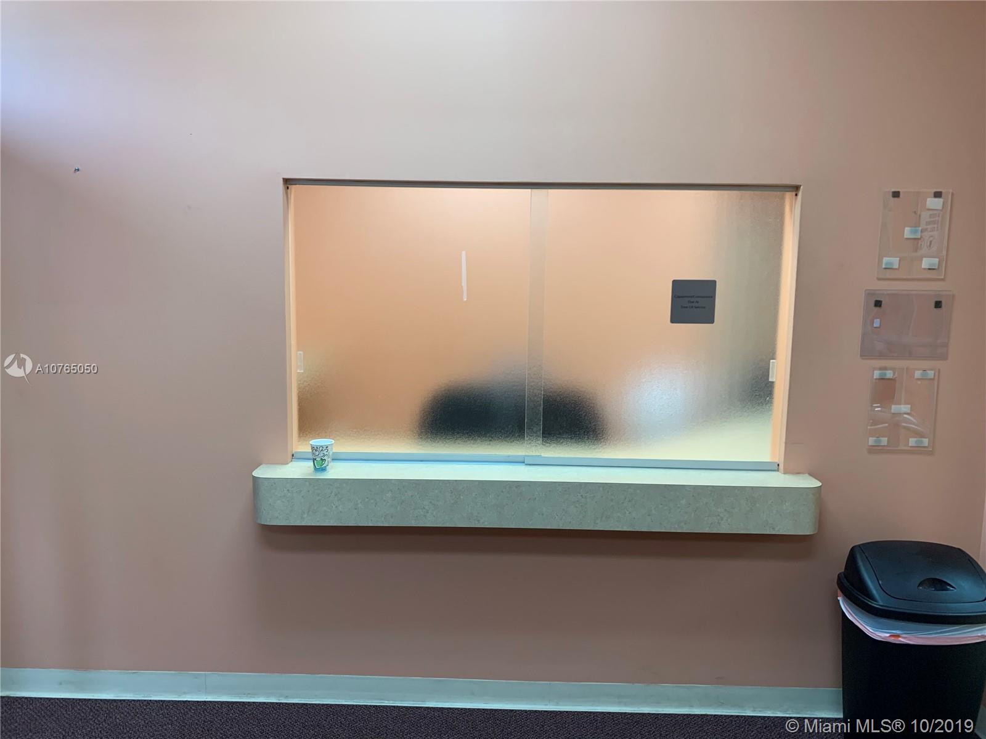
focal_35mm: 26
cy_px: 370
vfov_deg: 53.1
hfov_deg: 67.3
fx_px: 741
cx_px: 493
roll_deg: -1.4
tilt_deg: -7.8
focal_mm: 4.25
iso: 80
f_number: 1.8
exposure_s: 1/60
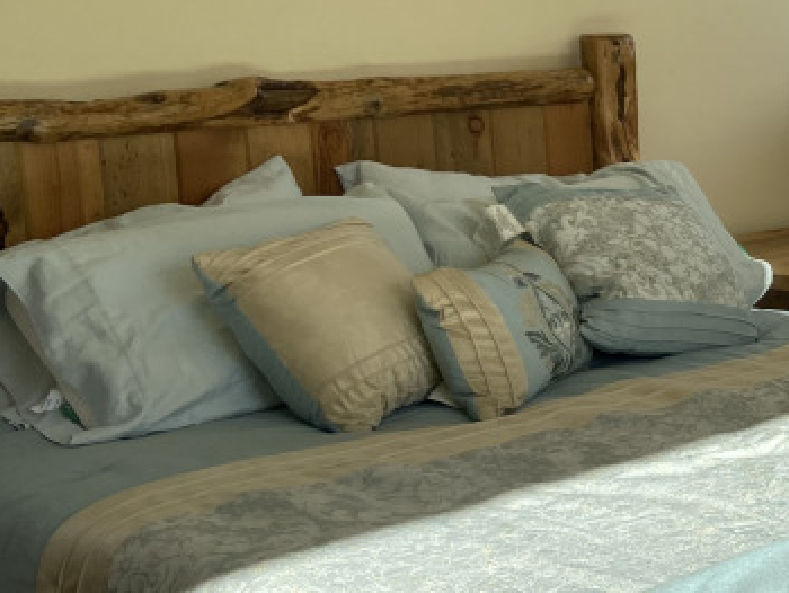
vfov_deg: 19.4
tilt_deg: -11.1
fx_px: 1733
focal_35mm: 76
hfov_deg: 22.2
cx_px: 1098
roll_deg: -0.9
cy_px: 304
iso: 32
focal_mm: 4.25
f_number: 1.8
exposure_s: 1/1543
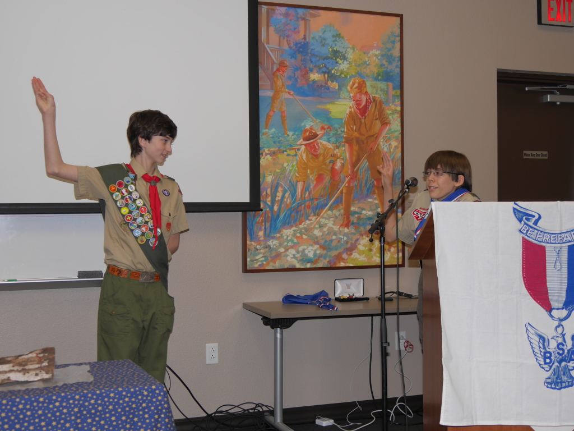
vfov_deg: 28.0
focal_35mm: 52
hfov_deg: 36.8
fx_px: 862
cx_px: 287
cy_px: 216
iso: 200
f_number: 4.2
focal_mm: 26
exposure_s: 1/60
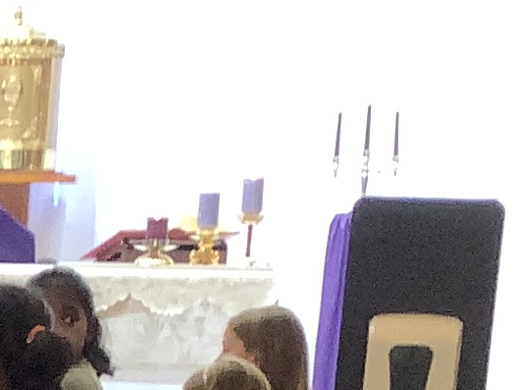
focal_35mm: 191
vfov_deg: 7.5
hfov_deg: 9.2
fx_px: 2868
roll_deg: -1.0
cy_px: 734
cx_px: -773
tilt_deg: -10.3
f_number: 2.4
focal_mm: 3.3
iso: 100
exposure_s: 1/50
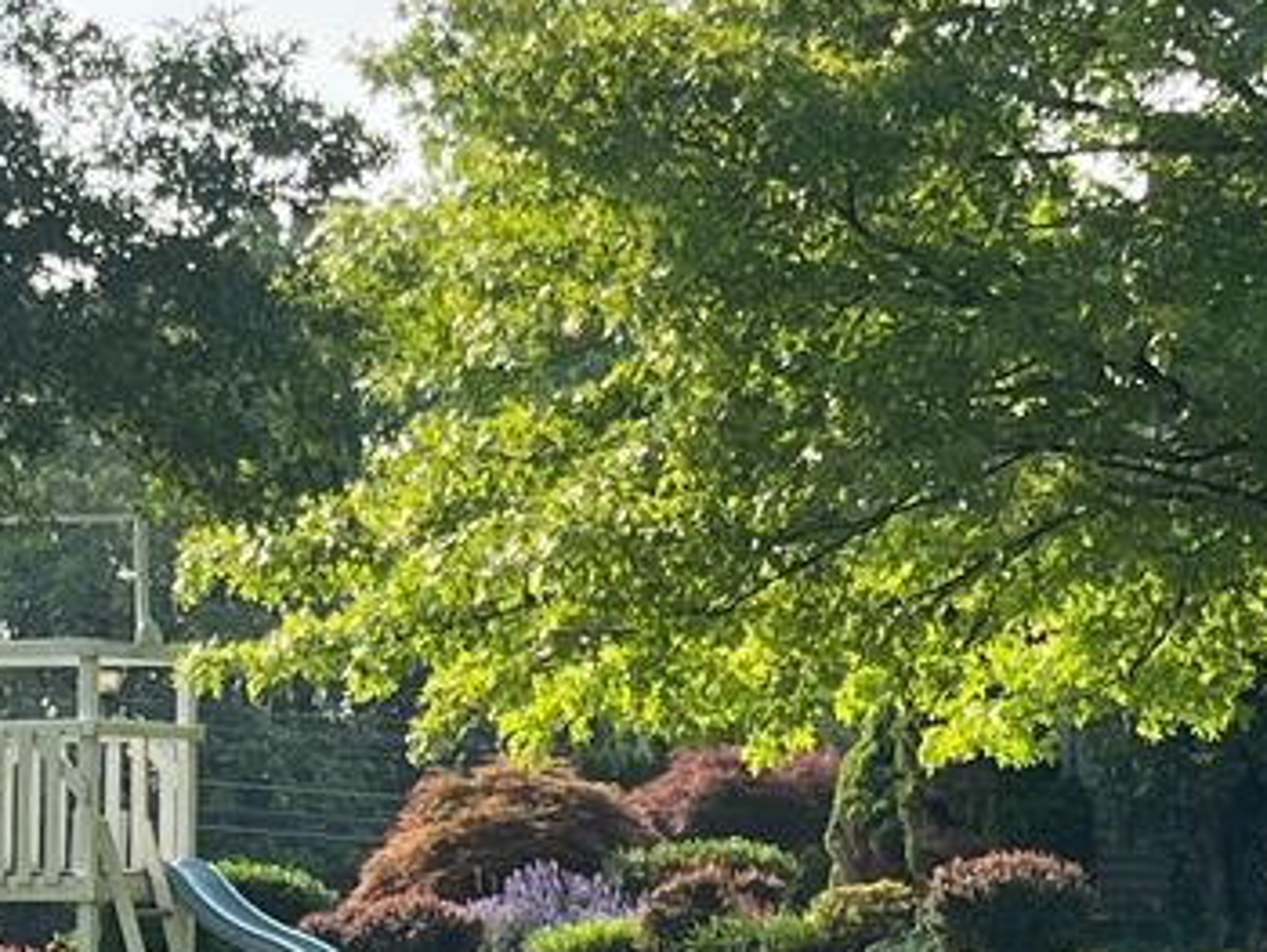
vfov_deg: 9.8
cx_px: 731
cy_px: 362
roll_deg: -0.7
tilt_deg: +4.4
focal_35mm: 152
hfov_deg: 13.0
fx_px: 5567
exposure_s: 1/1325
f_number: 1.6
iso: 50
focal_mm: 5.1
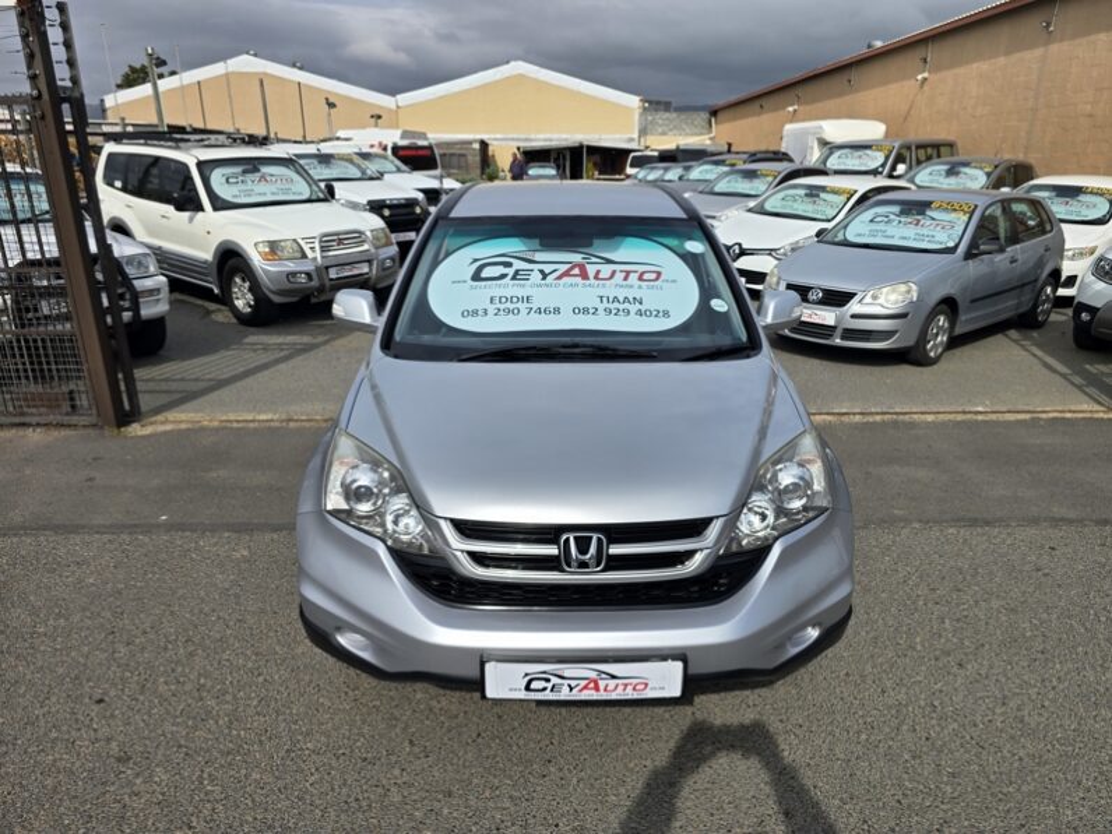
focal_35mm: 23
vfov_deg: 58.9
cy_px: 417
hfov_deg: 73.9
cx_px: 556
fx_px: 739
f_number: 1.7
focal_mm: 6.3
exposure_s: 1/1182
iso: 12
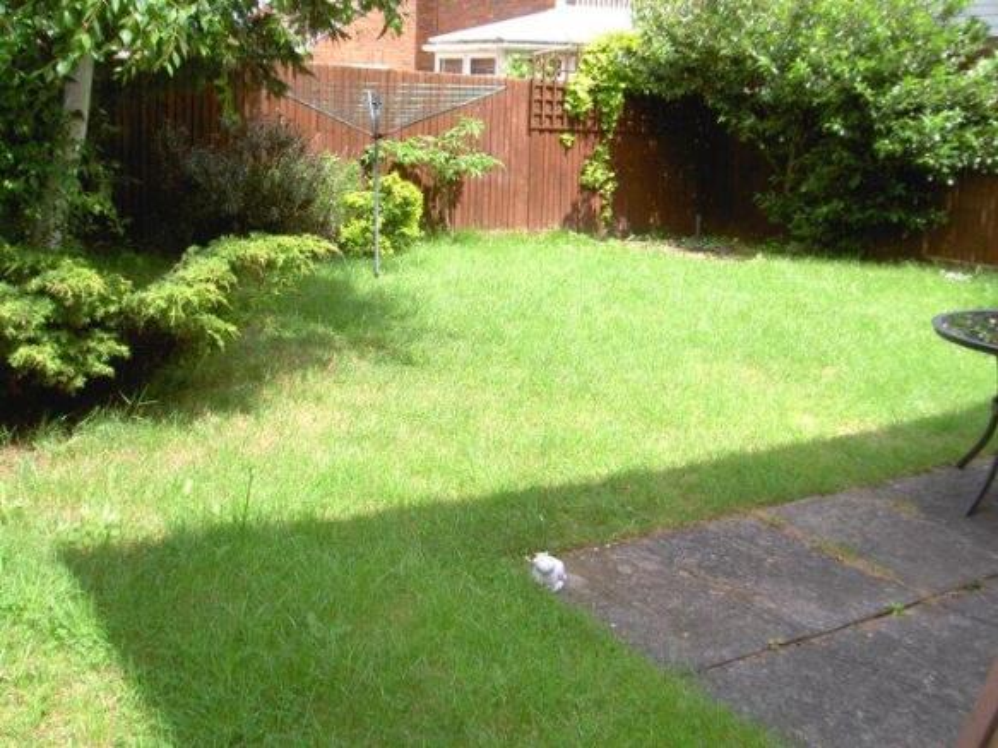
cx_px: 499
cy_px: 374
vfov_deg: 36.8
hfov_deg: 47.9
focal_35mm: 39
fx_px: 1124
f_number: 4.7
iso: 50
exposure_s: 1/160
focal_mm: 8
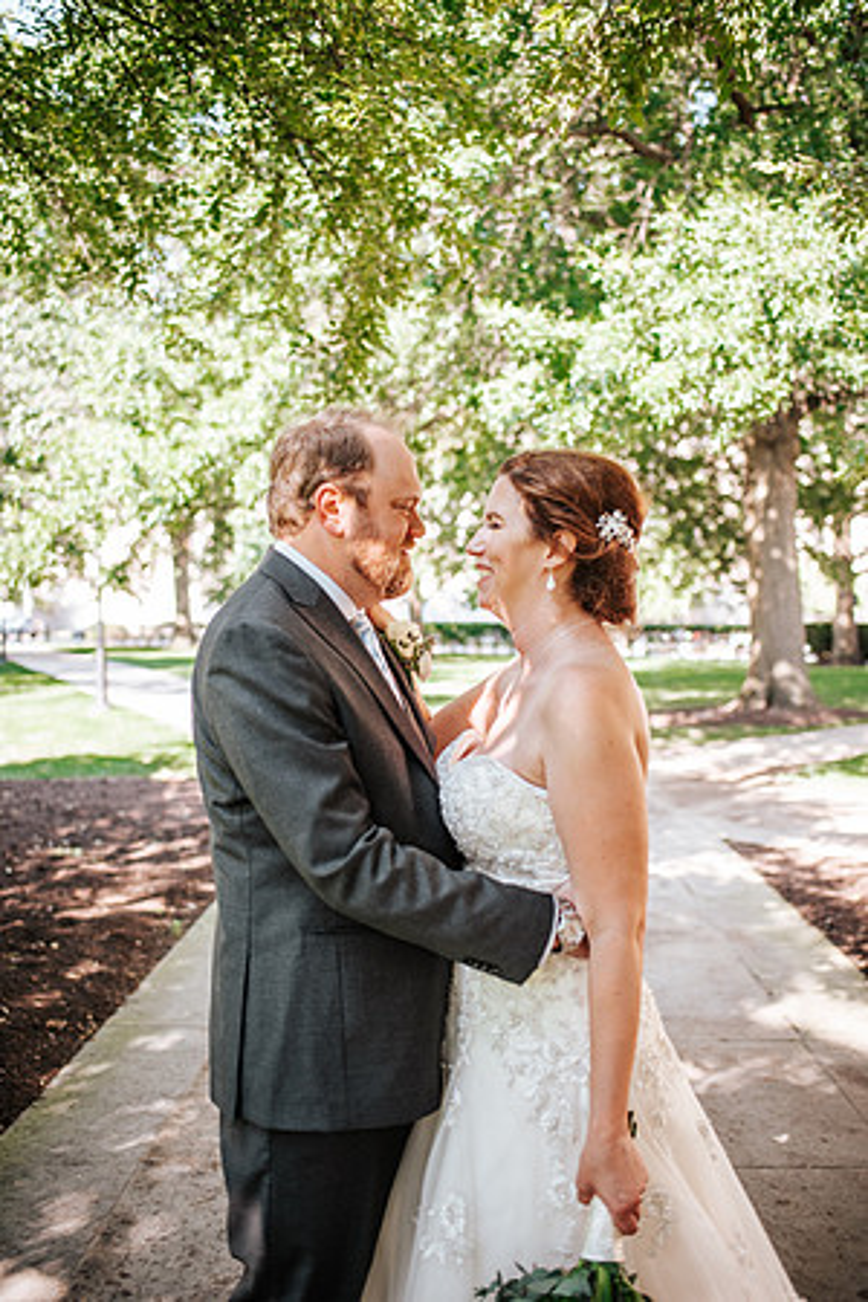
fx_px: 1266
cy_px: 651
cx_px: 434
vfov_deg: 54.4
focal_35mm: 35
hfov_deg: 37.9
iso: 250
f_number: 2.2
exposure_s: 1/500
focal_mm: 35
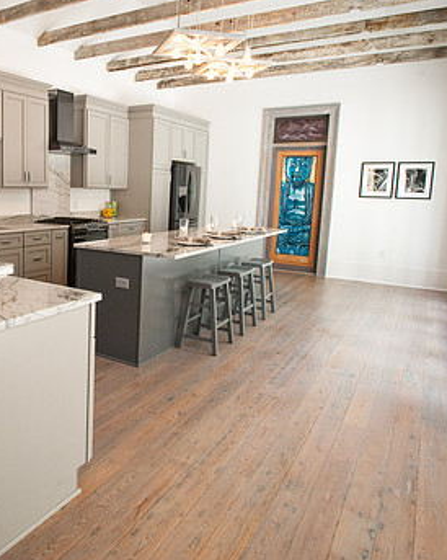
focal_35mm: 27
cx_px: 73
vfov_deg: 63.9
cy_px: 251
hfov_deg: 49.2
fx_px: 447
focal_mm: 17
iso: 1250
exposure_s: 1/125
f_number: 8
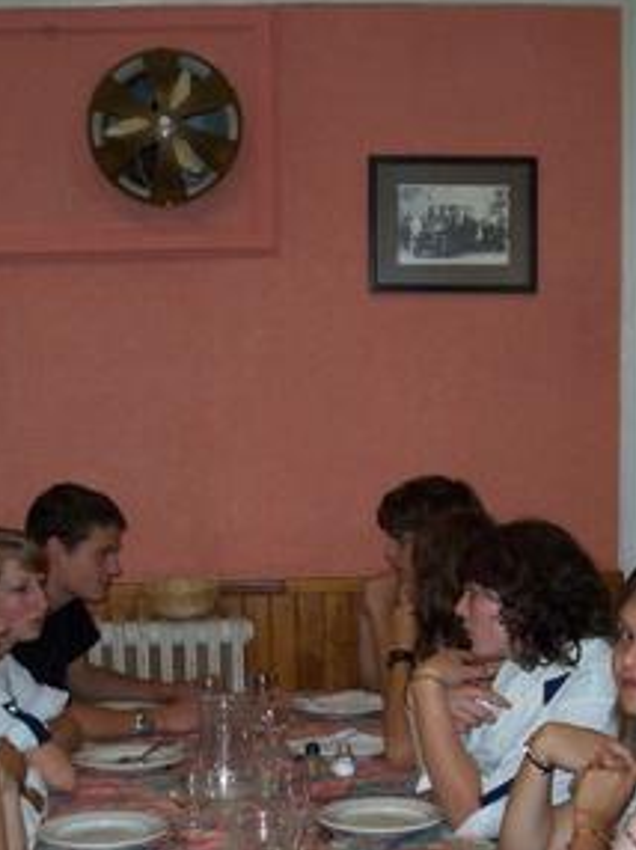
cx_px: 324
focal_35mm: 68
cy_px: 706
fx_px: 1668
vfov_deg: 27.9
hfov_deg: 21.6
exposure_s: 1/30
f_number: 3.4
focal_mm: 7.9
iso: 200
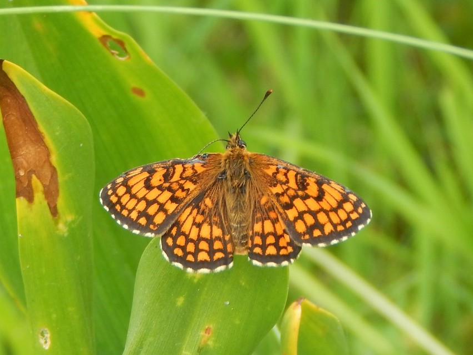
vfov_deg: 4.7
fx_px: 4319
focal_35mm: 316
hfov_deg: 6.3
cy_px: 178
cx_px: 237
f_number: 5.7
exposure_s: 1/80
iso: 125
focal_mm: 56.5
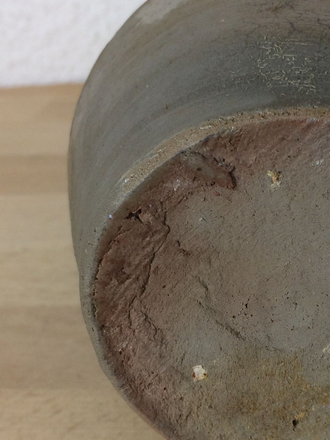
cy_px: 288
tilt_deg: -31.6
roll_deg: +5.1
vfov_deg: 29.6
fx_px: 826
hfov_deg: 21.9
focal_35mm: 65
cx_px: 313
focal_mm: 4.15
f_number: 2.2
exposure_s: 1/50
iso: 32
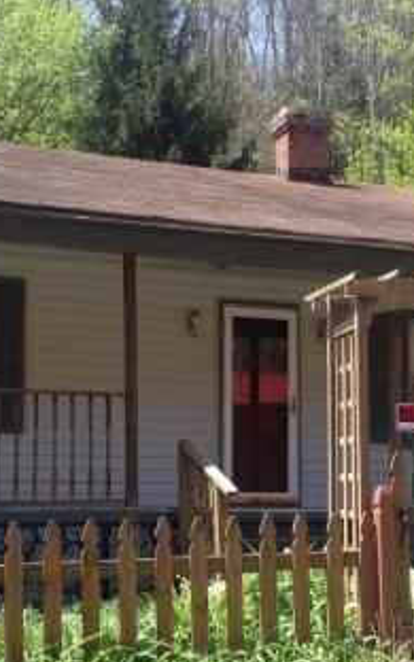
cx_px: 246
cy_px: 460
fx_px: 1246
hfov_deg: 18.9
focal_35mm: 69
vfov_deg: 29.5
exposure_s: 1/488
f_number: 2.4
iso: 50
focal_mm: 4.28
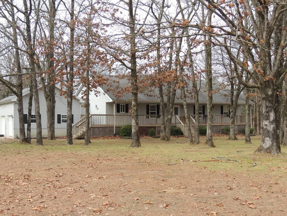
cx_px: 144
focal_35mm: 47
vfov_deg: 30.9
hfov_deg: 40.4
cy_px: 108
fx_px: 390
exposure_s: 1/200
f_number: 3.5
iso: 100
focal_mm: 8.3
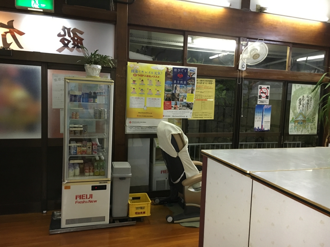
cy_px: 124
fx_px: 276
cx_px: 165
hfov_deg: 61.7
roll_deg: -2.7
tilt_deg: -6.4
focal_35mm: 29
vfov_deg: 48.2
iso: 250
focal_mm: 4.15
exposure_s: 1/33
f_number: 2.2
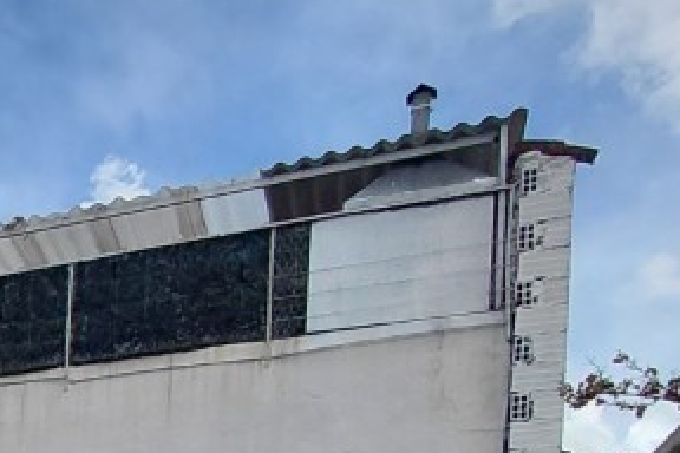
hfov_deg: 23.8
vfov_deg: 19.4
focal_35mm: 59
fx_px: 1114
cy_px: 721
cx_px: -430
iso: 40
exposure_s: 1/1737
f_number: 2.2
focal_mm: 1.64
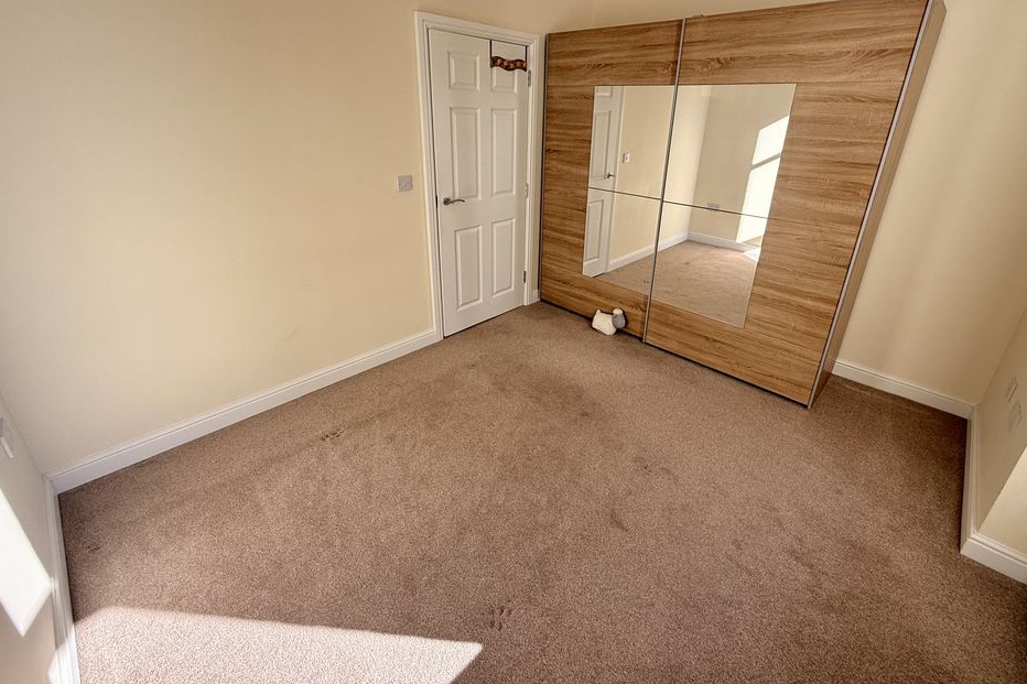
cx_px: 541
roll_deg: -1.3
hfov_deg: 96.7
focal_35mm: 16
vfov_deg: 73.2
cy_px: 289
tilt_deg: -21.4
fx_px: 456
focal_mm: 2.22
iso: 64
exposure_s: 1/344
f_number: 2.2
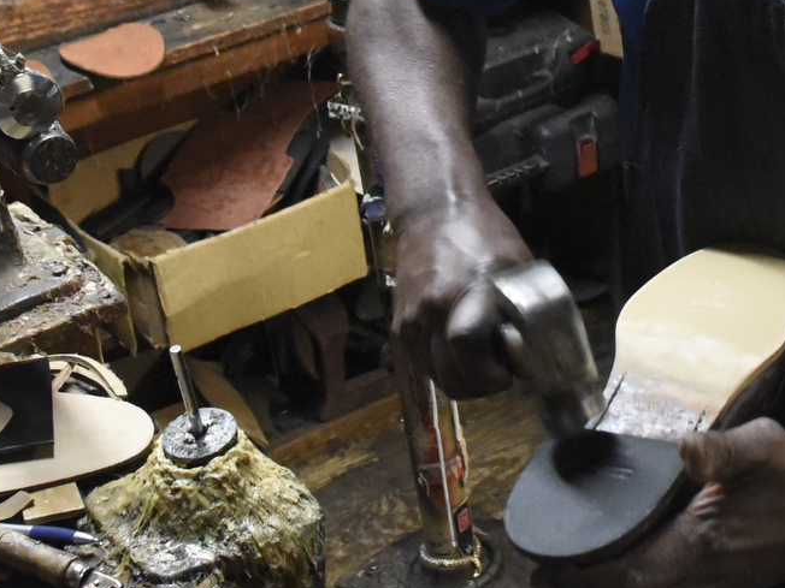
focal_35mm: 85
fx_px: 1928
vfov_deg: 17.1
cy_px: 65
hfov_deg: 22.4
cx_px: 734
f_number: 5.6
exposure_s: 1/100
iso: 10000
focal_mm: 24
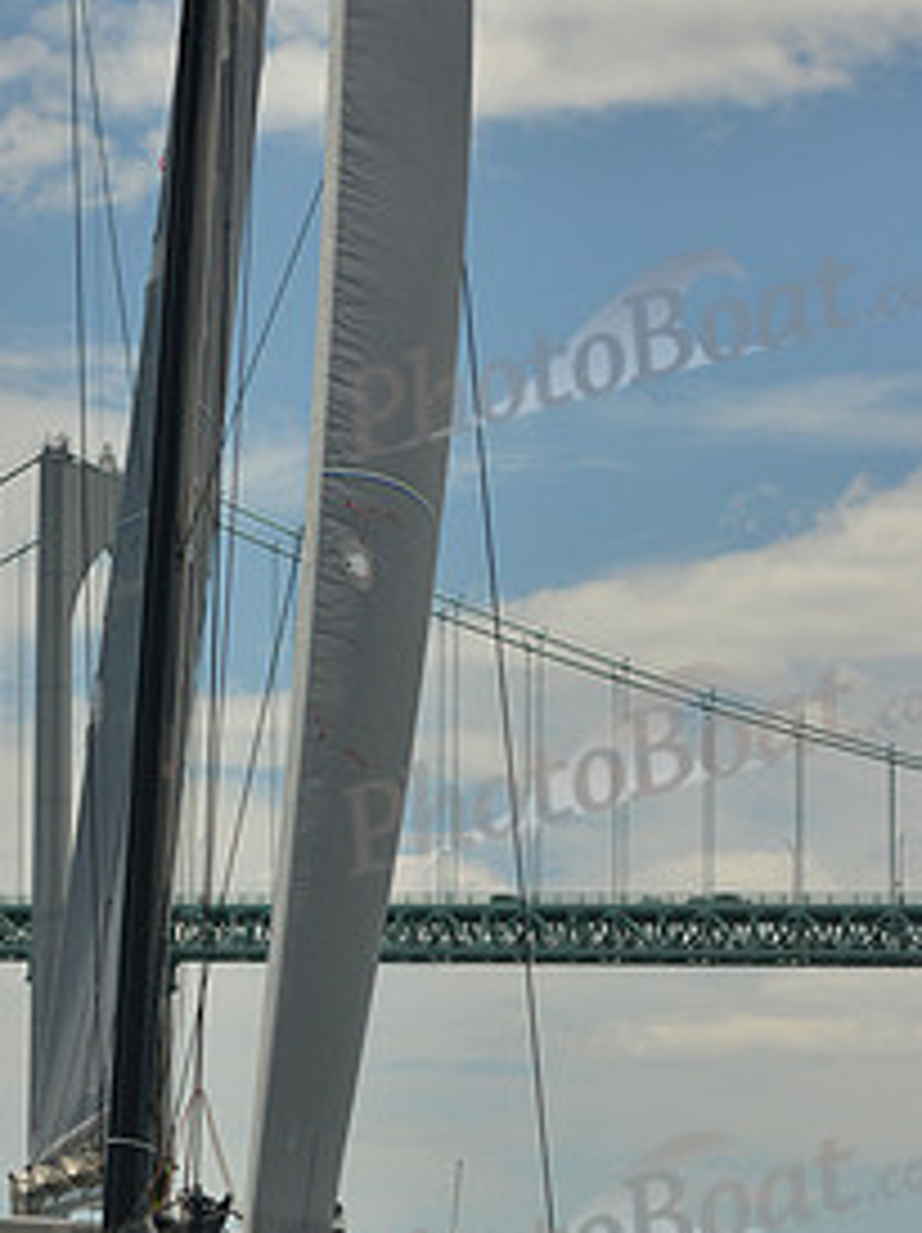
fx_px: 5940
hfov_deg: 8.8
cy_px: 1058
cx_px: 110
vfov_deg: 11.8
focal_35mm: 167
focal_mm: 82
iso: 400
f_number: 7.1
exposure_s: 1/1000
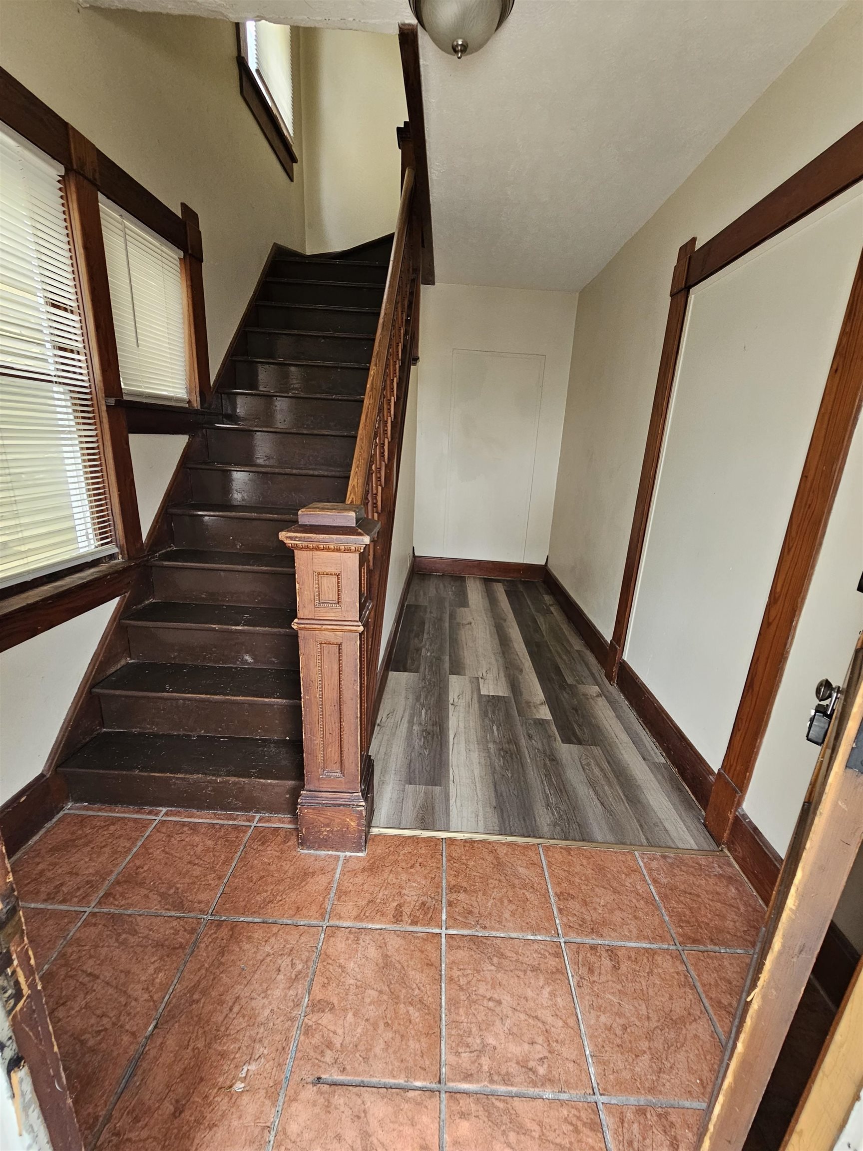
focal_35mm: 13
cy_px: 576
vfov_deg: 106.2
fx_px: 432
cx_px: 432
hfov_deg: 89.9
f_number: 2.2
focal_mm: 2.2
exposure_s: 1/60
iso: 250
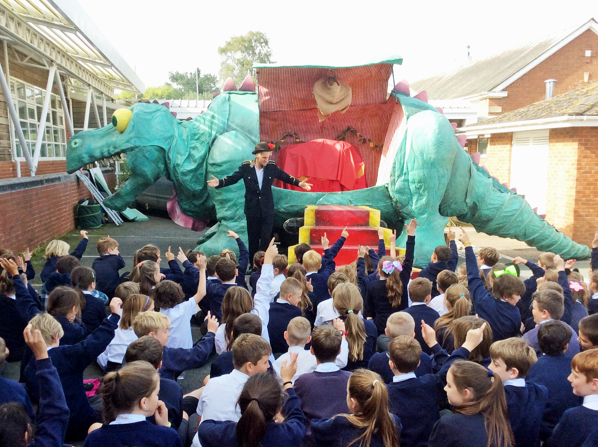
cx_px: 302
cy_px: 275
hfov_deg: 46.9
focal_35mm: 40
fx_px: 690
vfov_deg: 35.7
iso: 32
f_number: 2.4
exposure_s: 1/376
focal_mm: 3.3
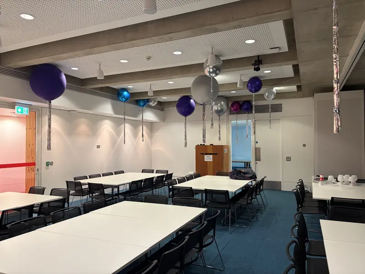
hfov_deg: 67.3
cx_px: 182
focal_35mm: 26
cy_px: 137
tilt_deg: +1.7
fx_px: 274
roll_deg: +0.3
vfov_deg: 53.1
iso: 200
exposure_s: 1/50
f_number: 1.6
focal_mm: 5.96
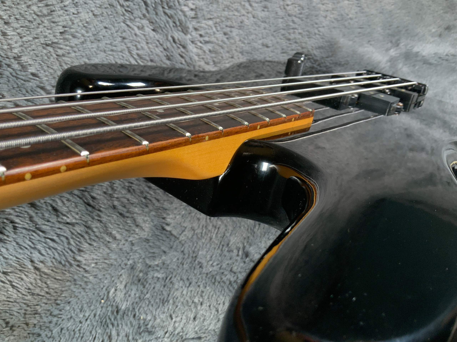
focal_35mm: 29
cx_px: 228
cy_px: 171
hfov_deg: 61.7
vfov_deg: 48.2
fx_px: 383
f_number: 1.8
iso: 64
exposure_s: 1/62
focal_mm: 3
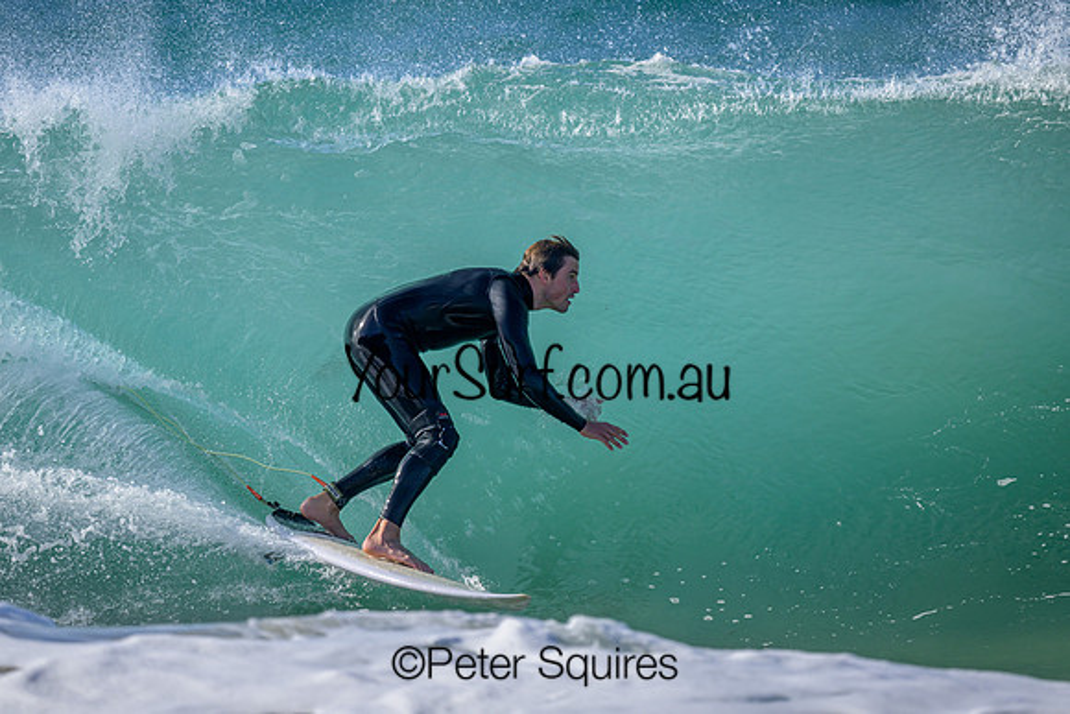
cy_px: 357
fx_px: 23782
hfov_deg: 2.6
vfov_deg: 1.7
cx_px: 535
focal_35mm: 800
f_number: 6.3
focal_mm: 800
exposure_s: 1/2000
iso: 500
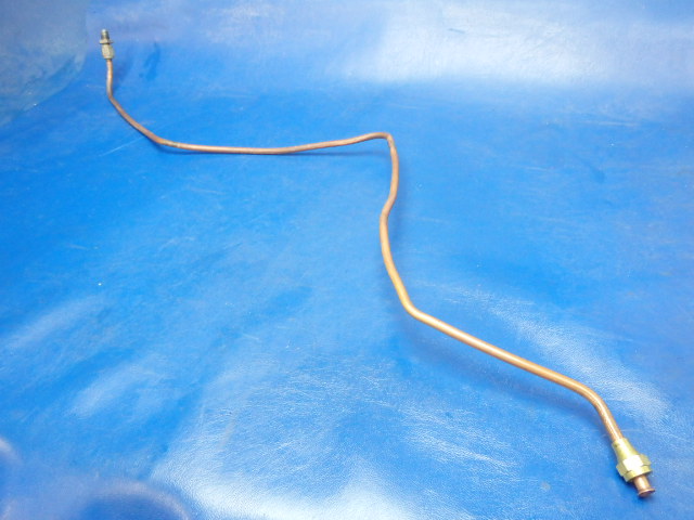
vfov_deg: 49.7
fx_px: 561
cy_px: 260
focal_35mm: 28
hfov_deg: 63.4
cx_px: 347
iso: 800
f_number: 3.9
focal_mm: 5
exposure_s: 1/20
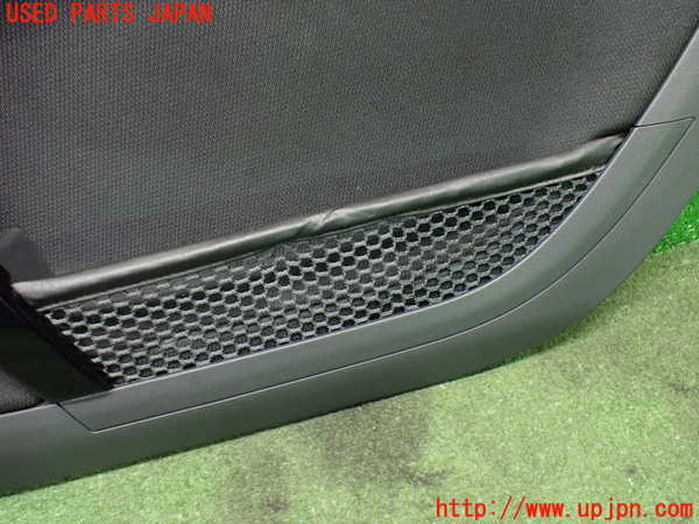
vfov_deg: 46.8
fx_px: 606
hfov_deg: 60.0
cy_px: 262
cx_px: 350
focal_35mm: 30
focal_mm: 5.4
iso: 800
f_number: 2.3
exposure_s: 1/50
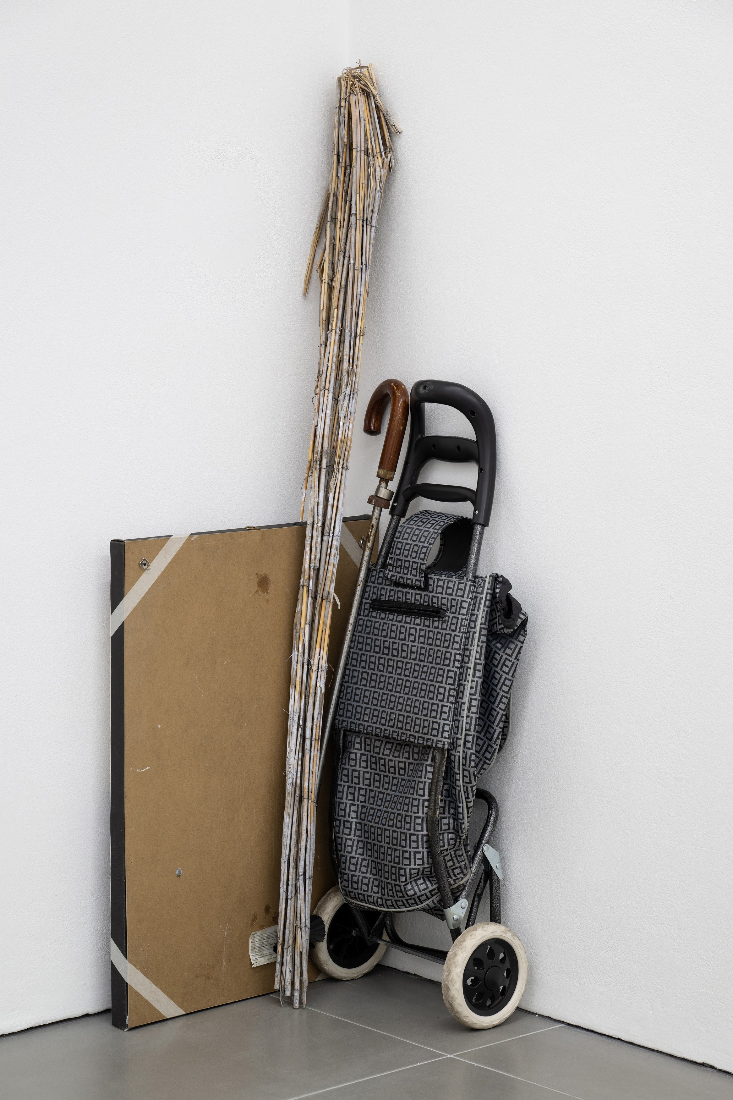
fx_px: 2688
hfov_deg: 15.5
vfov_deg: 23.1
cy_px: 550
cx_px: 366
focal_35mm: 88
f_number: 9
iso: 64
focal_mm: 88
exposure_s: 1/1.67
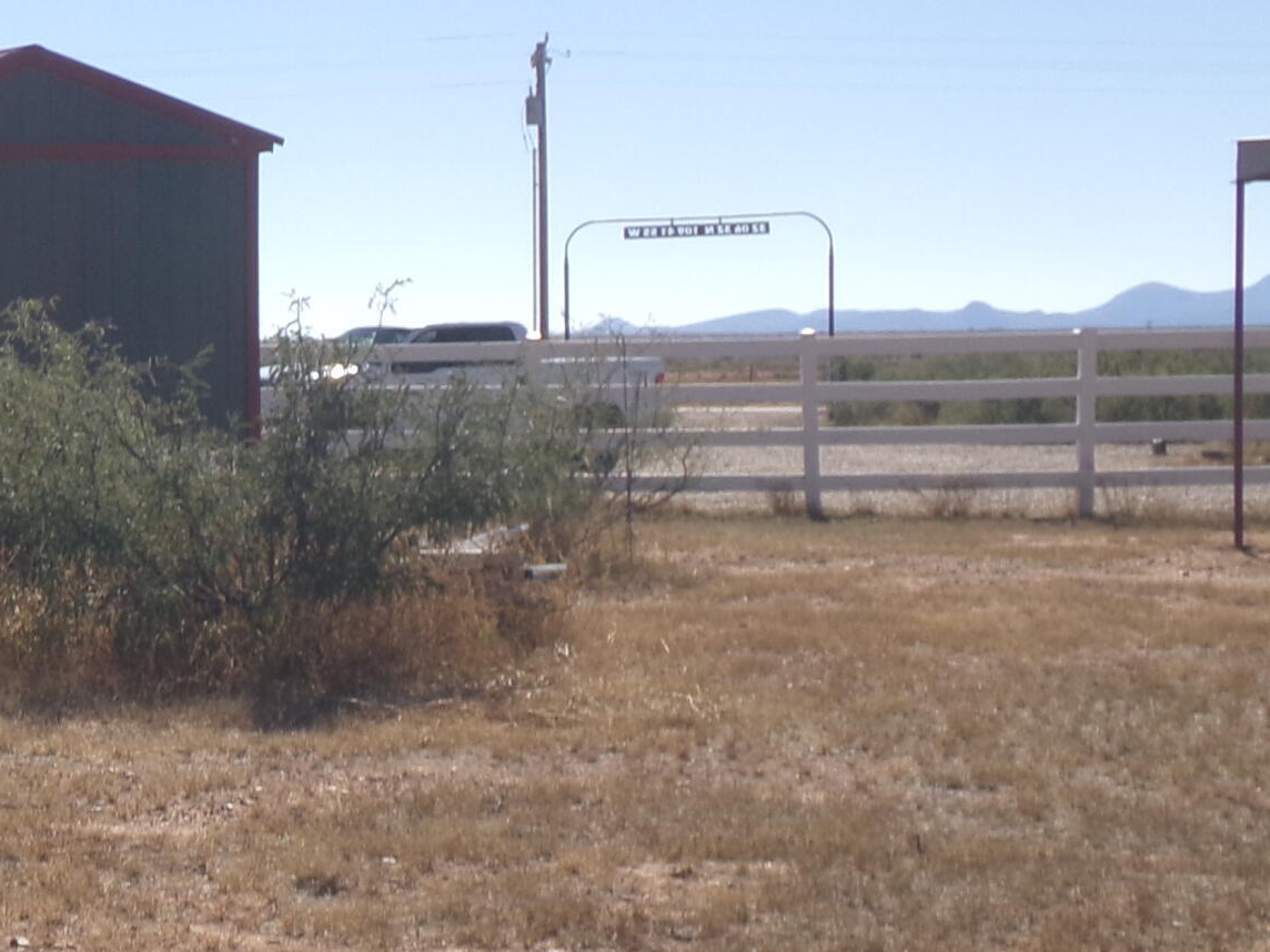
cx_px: -330
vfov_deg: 15.2
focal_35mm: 97
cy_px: 387
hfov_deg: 18.9
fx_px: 3559
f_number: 11.85
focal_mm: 6.6
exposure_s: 1/140
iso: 100
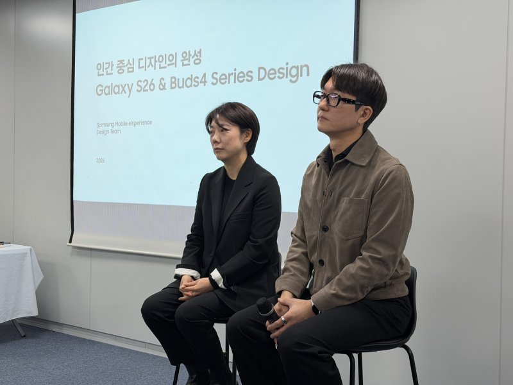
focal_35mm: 48
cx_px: 256
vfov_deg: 30.3
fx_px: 711
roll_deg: -0.4
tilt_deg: -0.9
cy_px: 192
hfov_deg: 39.7
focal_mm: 6.76
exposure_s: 1/120
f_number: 1.78
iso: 64
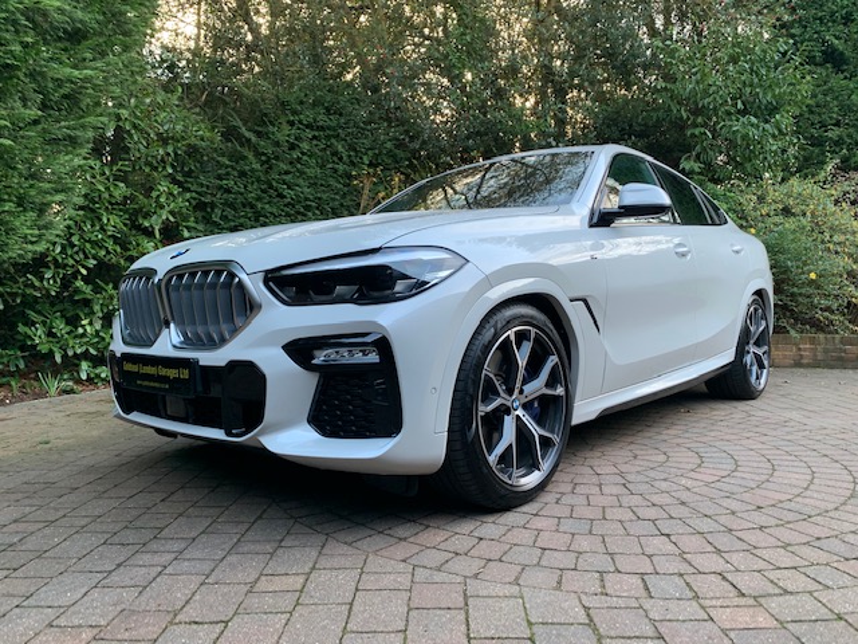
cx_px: 429
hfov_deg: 67.3
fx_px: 644
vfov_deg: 53.1
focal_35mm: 26
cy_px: 322
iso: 80
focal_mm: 4.25
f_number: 1.8
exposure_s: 1/121
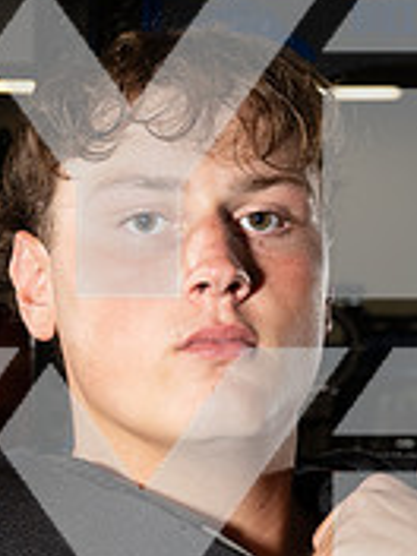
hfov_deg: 9.8
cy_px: 517
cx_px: 272
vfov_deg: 12.9
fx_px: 2441
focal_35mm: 152
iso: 800
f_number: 8
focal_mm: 48
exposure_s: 1/250
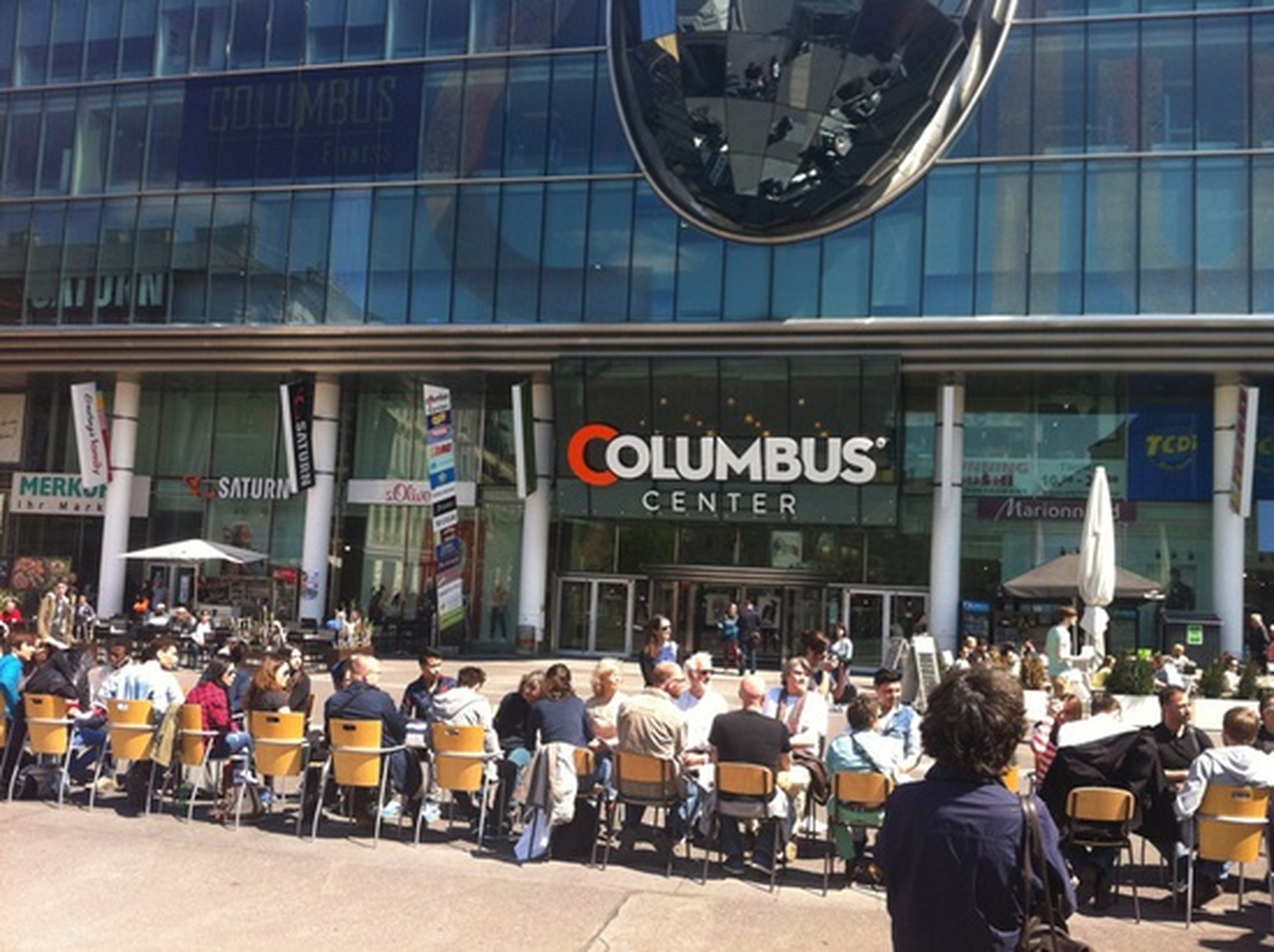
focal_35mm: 35
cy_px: 476
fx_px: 1286
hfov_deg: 52.7
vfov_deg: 40.6
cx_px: 637
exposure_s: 1/529
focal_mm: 3.85
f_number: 2.8
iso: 80
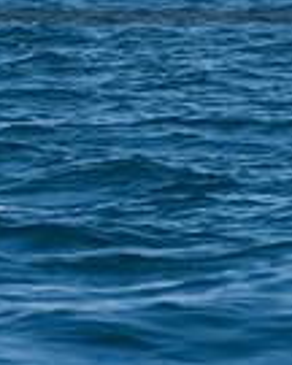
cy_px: 78
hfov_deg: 0.9
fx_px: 19650
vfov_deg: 1.1
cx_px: -438
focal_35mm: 1819
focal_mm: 300
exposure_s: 1/800
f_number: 14
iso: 640
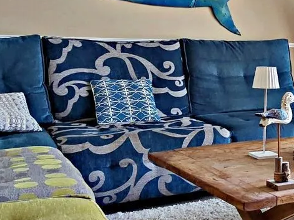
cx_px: 278
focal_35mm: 53
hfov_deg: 33.7
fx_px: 450
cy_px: 76
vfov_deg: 27.4
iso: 50
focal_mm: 2.2
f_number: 2.2
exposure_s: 1/100
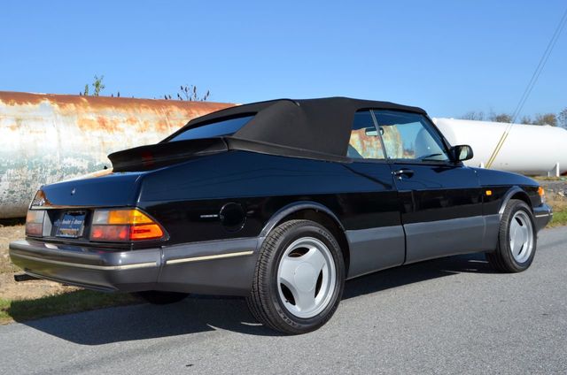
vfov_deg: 36.7
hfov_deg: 53.2
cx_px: 284
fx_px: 566
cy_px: 188
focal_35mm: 36
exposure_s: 1/200
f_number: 10
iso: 100
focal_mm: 24
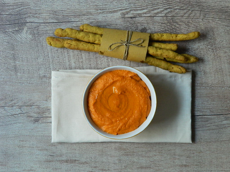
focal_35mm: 84
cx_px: 115
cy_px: 86
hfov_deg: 23.3
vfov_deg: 17.6
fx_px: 558
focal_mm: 15.1
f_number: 4.2
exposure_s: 1/50
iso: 400
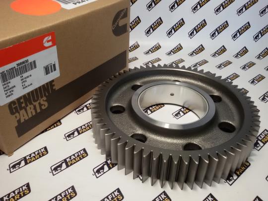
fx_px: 240
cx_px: 134
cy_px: 100
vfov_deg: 45.4
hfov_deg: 58.4
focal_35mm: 31
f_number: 2.4
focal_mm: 2.93
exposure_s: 1/33
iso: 64
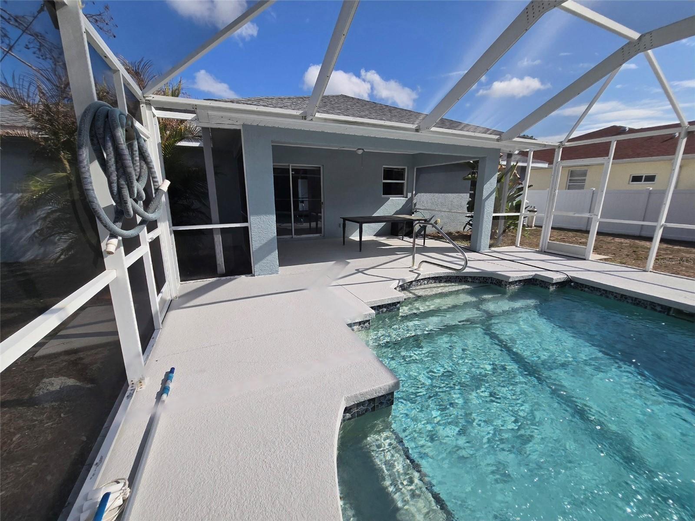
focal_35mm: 13
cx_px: 348
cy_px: 260
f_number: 2.2
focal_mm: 2.2
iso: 50
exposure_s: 1/2000
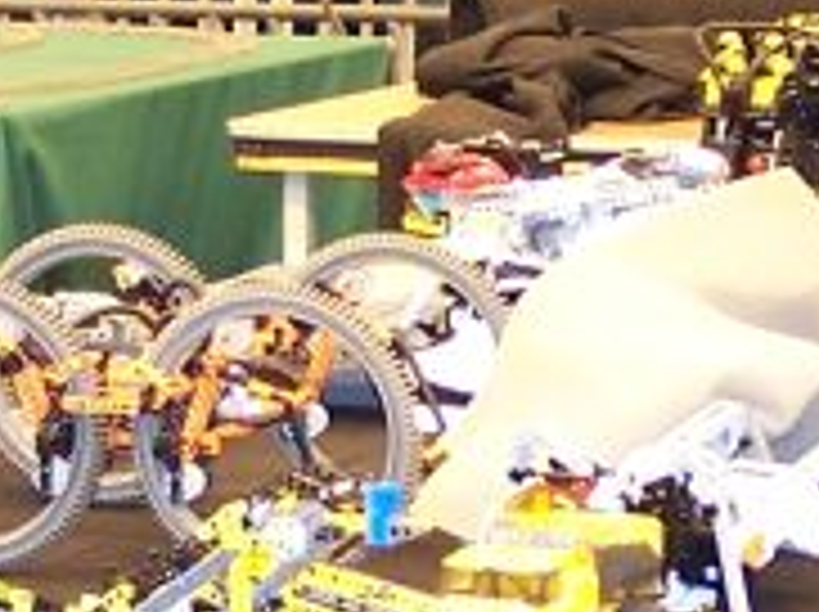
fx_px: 5056
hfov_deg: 9.3
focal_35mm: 214
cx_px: 549
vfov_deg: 6.9
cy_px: 400
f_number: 2.8
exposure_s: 1/2
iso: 140
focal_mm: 6.3
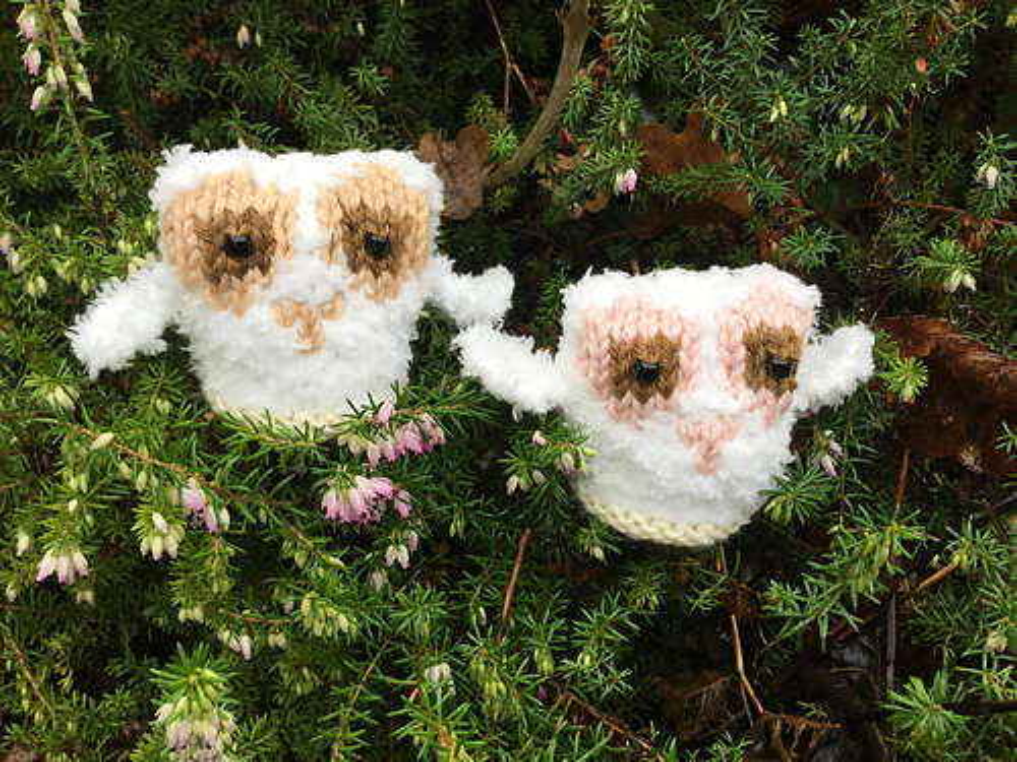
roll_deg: +2.1
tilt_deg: -29.6
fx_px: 911
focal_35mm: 31
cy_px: 381
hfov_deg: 58.4
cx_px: 508
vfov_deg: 45.4
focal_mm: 3.3
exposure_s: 1/100
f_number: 2.4
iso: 40
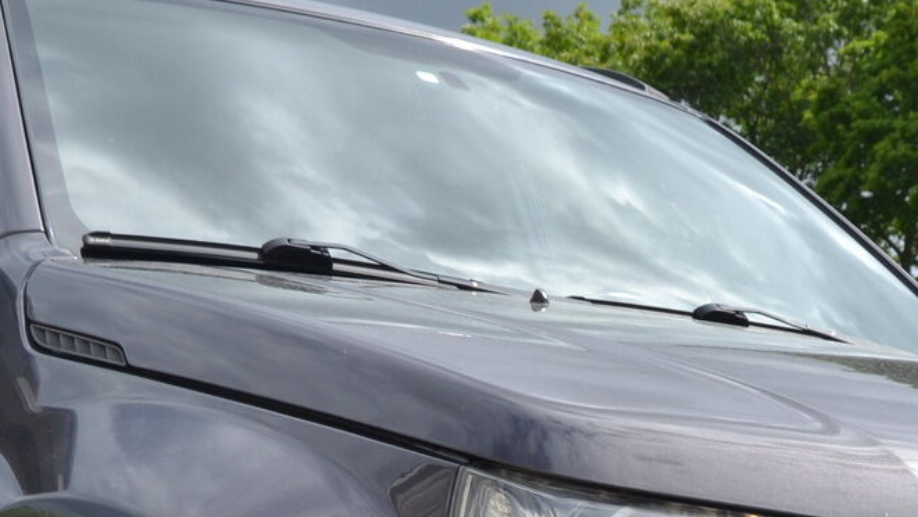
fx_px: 2106
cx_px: 479
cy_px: 689
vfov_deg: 13.4
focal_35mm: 87
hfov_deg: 24.6
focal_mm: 19
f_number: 8
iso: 100
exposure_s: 1/250
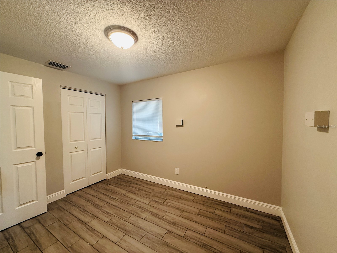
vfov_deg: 85.7
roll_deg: +0.4
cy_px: 126
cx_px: 168
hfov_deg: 102.1
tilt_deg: -1.0
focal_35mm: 14
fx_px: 136
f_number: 2.2
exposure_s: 1/60
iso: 200
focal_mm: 2.22
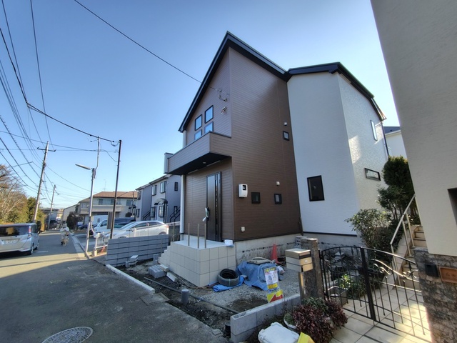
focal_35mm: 15
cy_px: 172
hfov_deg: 98.2
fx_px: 198
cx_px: 228
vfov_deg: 81.7
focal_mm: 1.6
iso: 50
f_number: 2.4
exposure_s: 1/266
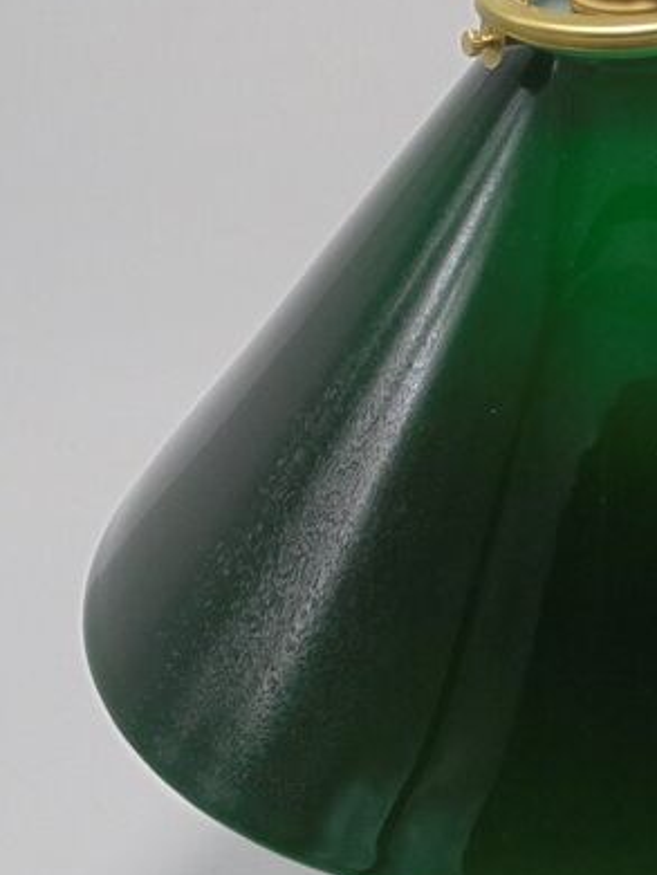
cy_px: 47
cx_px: 631
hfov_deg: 13.0
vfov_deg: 17.1
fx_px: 2856
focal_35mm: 113
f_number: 4.8
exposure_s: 1/50
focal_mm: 8.9
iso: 100
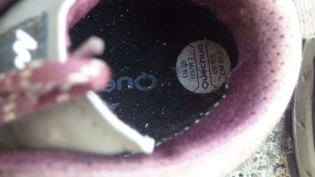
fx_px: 827
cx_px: 158
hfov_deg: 21.6
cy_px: 69
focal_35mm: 99
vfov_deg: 12.2
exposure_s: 1/40
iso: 800
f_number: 4.3
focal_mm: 14.7
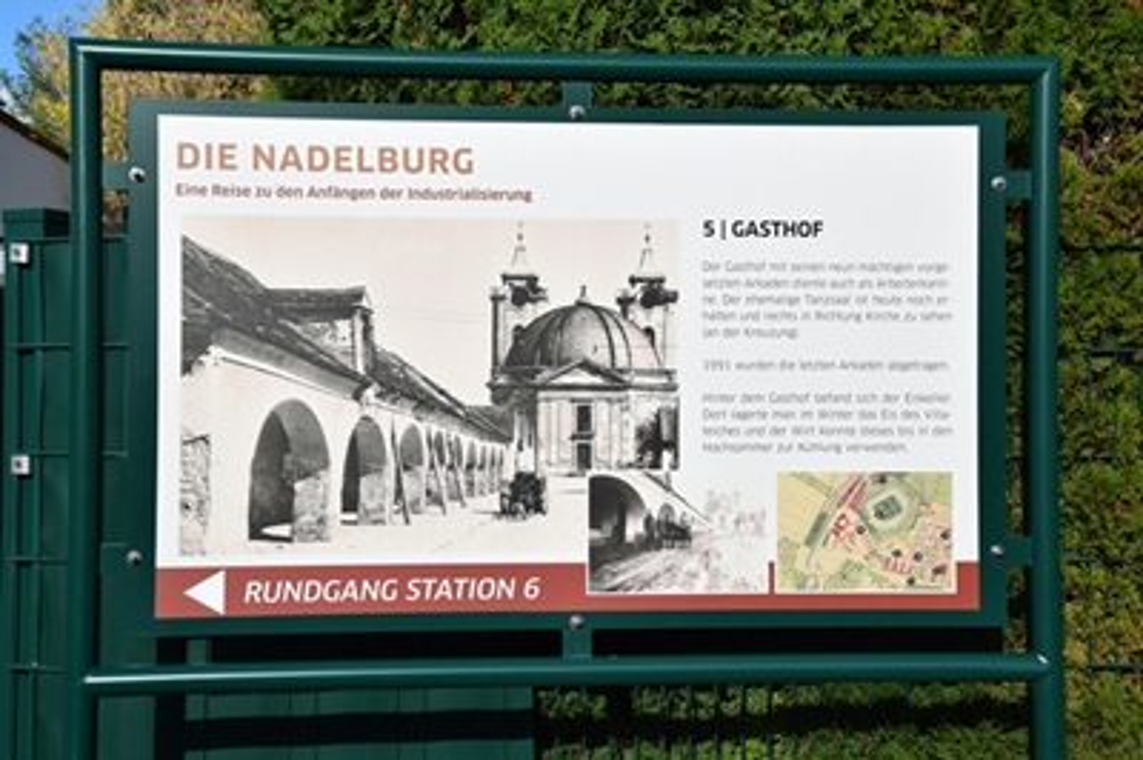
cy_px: 380
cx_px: 572
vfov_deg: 25.7
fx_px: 1665
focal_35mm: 52
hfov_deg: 37.9
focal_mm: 35
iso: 200
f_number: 11
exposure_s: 1/500
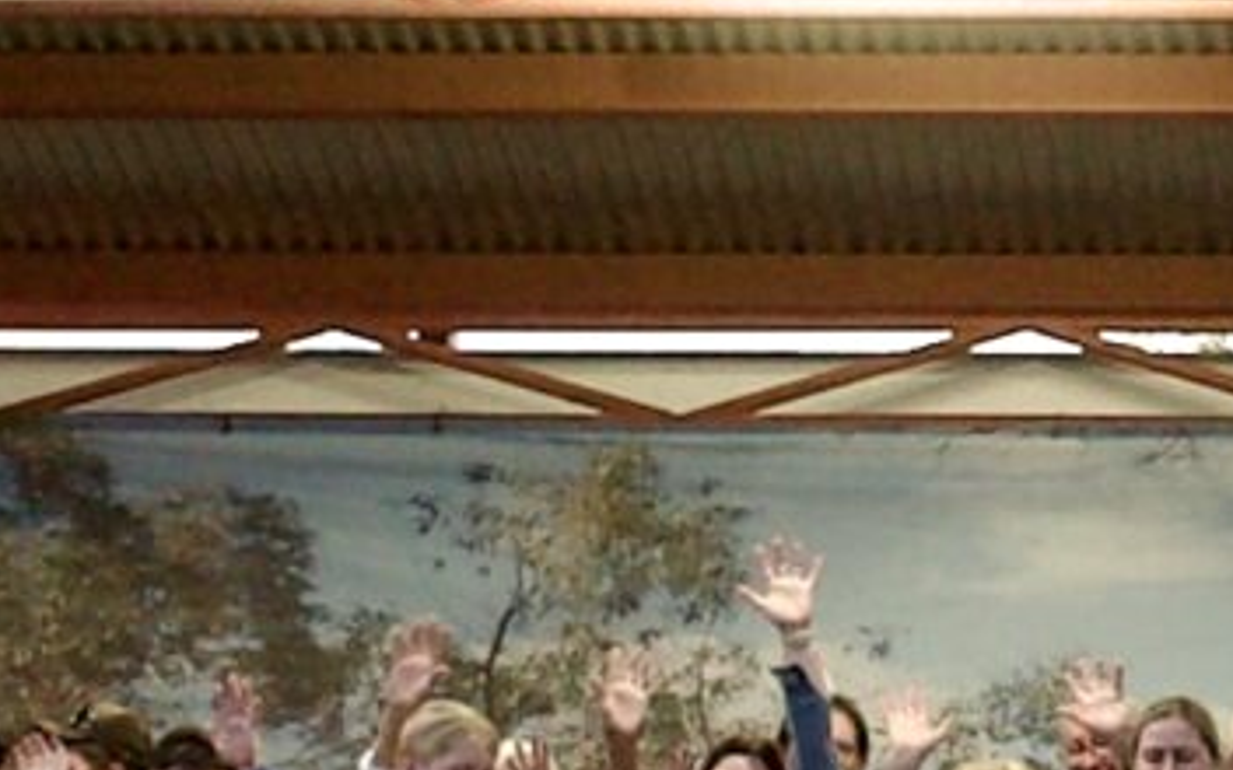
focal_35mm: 249
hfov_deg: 8.3
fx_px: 8367
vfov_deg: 5.3
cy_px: 271
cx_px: 1499
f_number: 3.5
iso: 640
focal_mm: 28
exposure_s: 1/100
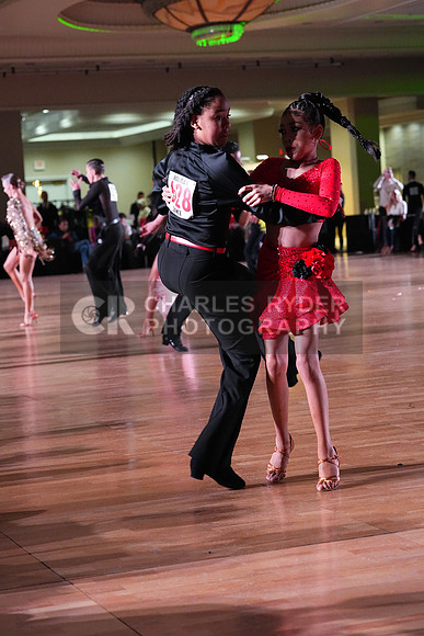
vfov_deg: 23.9
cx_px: 212
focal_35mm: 85
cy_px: 318
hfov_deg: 16.1
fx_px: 1501
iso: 10000
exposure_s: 1/400
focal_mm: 85
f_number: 5
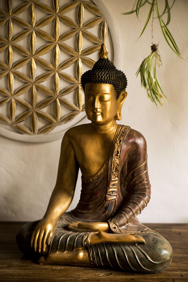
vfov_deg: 39.6
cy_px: 141
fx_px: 391
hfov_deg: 27.0
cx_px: 94
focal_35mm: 50
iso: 1000
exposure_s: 1/125
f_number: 2.2
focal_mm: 50
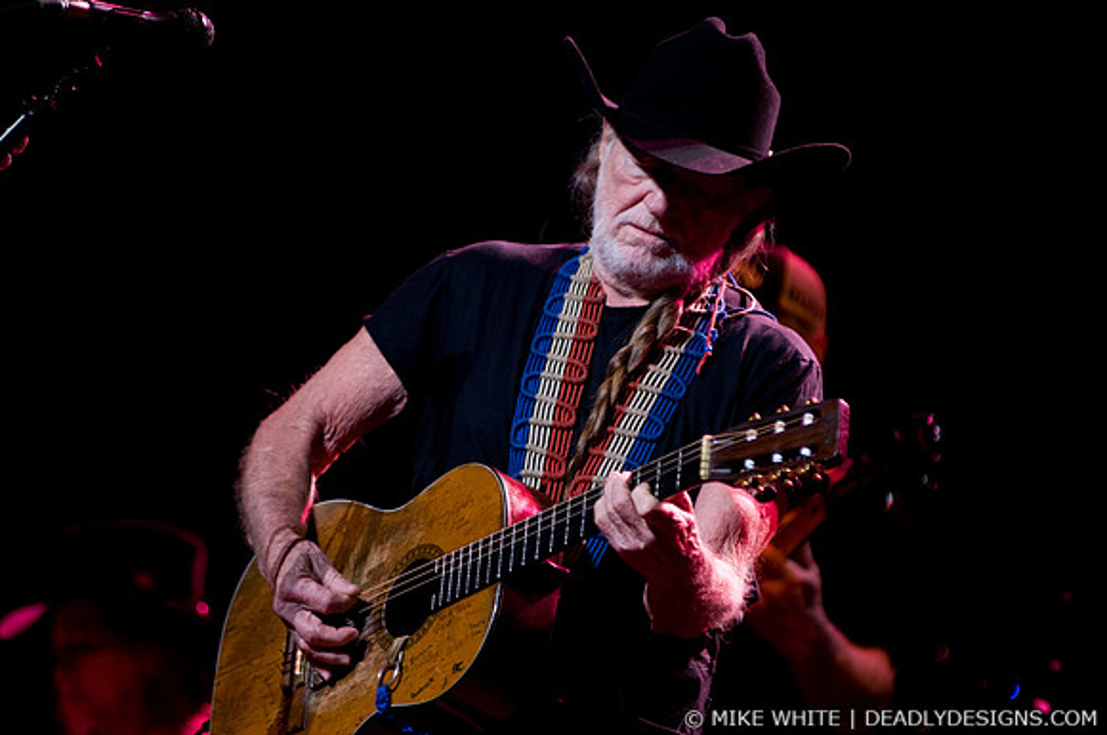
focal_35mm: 300
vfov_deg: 4.6
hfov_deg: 6.9
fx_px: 9212
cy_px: 368
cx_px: 554
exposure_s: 1/320
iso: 800
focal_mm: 200
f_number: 3.2
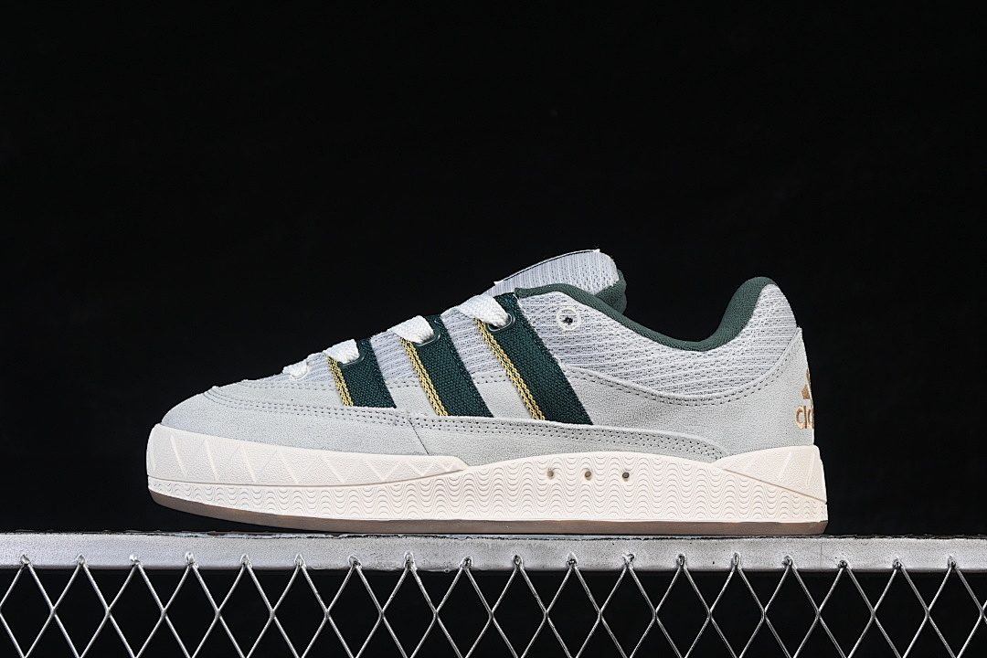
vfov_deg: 18.2
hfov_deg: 27.0
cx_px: 494
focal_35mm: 75
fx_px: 2056
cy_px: 329
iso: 160
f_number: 8
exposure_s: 1/80
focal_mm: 50
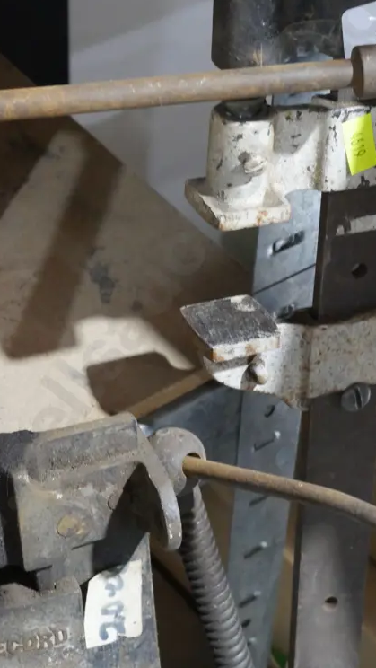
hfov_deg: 13.9
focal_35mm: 87
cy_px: 284
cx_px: 160
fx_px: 1541
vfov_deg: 24.4
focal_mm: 29
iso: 3200
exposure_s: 1/30
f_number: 6.3
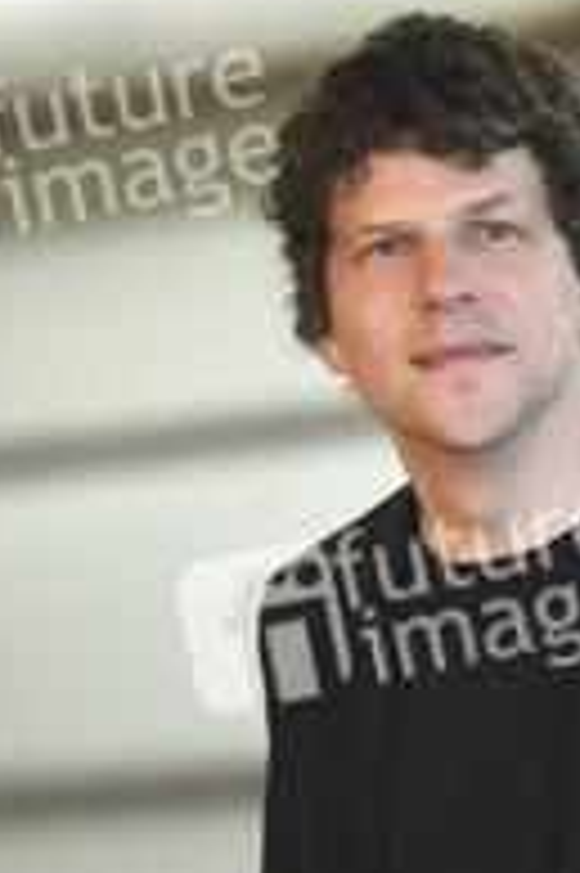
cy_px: 832
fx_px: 8715
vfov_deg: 5.7
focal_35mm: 360
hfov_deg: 3.8
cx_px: 540
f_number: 3.2
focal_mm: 175
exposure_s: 1/640
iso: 640
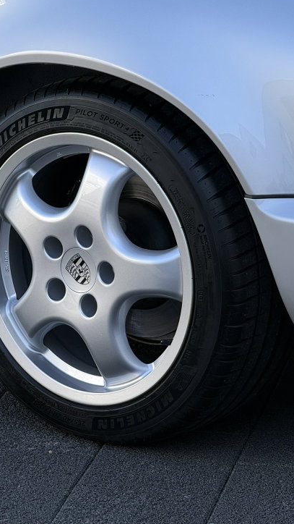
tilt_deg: -14.4
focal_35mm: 185
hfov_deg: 6.6
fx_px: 2565
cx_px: 103
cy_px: 256
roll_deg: -0.5
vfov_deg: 11.6
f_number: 2.8
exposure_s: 1/421
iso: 50
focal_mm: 15.66
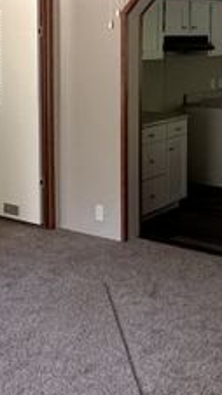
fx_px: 566
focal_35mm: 54
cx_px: 295
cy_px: 61
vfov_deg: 36.7
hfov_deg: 20.2
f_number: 2.2
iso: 320
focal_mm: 2.22
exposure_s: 1/75
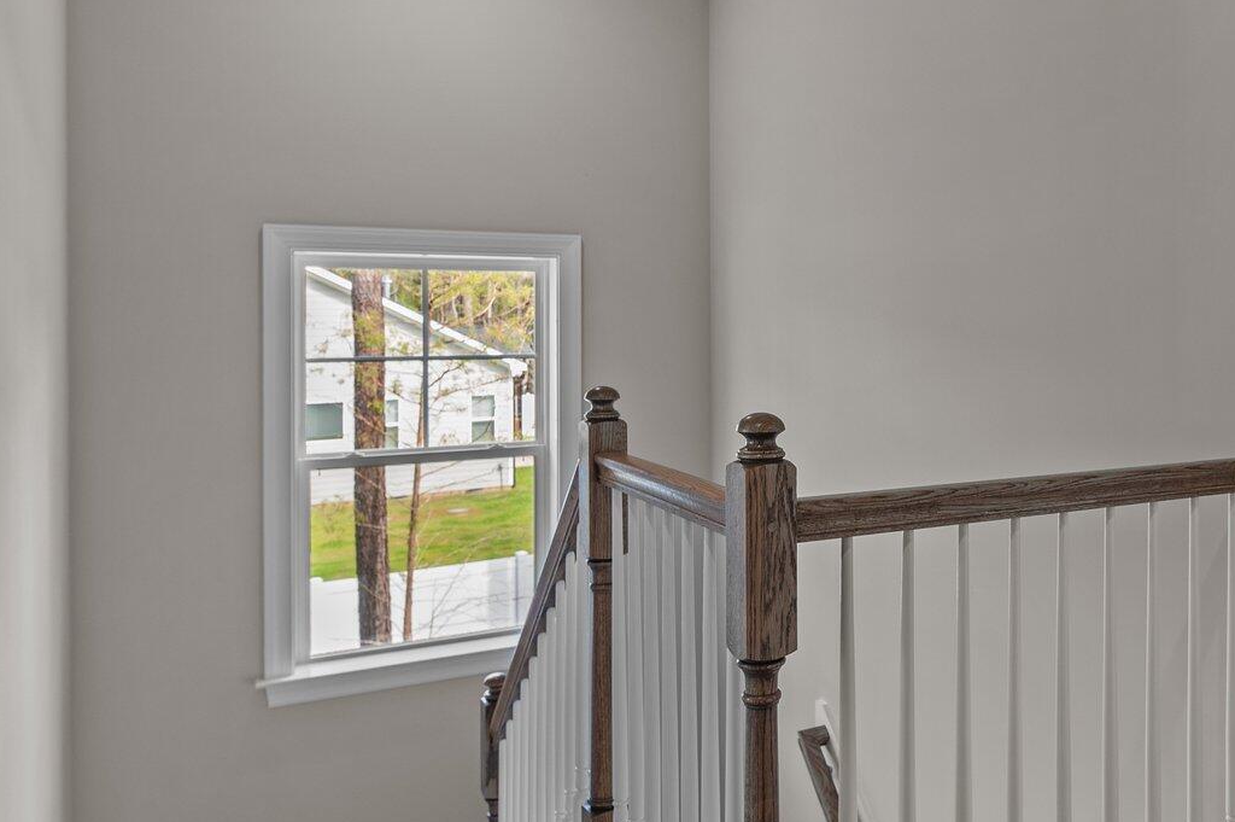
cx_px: 989
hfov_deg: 52.2
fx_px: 1165
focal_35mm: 34
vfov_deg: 38.7
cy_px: 336
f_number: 6.3
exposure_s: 1/6
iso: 400
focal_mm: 17
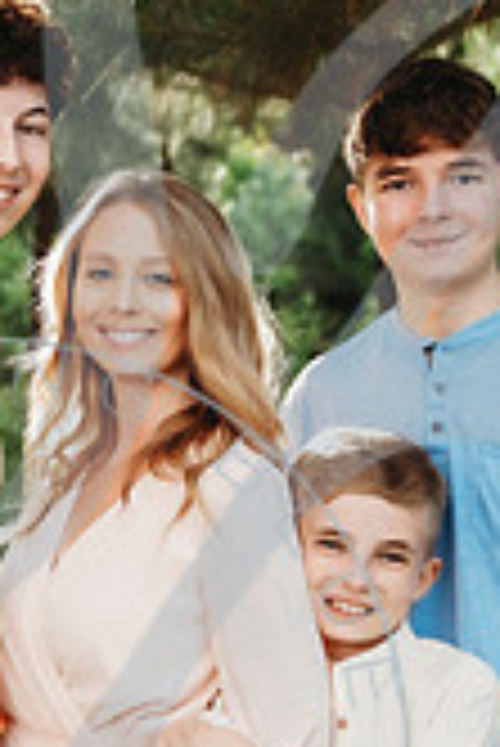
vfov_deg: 19.8
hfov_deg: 13.3
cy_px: 414
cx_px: 194
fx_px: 2141
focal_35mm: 103
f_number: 2.8
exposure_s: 1/200
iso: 80
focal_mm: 38
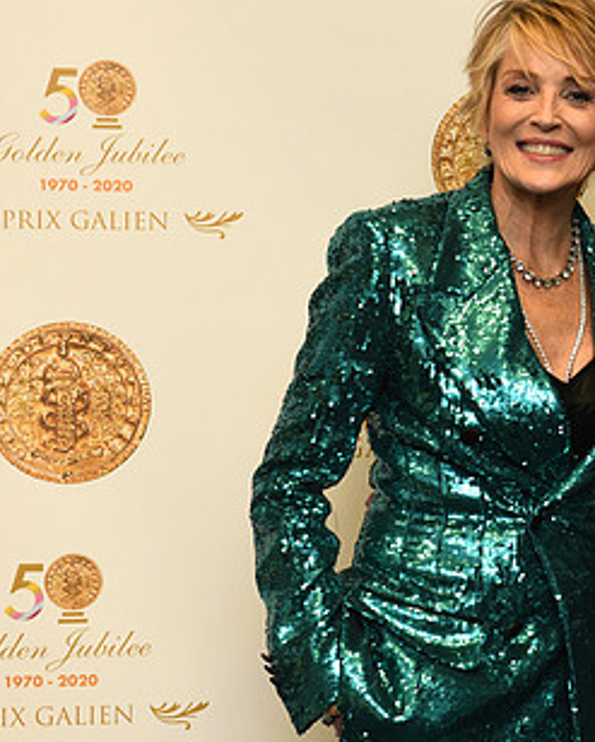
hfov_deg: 14.3
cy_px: 324
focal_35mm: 106
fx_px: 2330
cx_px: 626
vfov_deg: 18.1
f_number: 5.6
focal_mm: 60
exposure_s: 1/125
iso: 2000
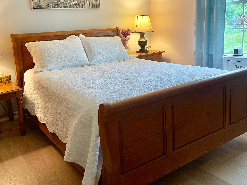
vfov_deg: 43.8
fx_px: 228
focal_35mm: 32
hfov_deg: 56.8
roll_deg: +3.2
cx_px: 116
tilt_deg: -11.6
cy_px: 70
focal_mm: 5.1
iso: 100
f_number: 1.6
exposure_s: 1/60
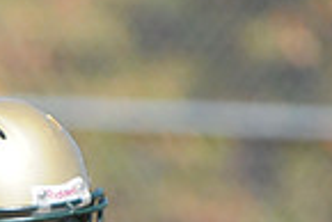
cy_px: 412
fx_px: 22118
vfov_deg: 0.6
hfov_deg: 0.9
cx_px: -47
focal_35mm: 2396
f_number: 4
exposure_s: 1/5000
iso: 1000
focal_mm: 400
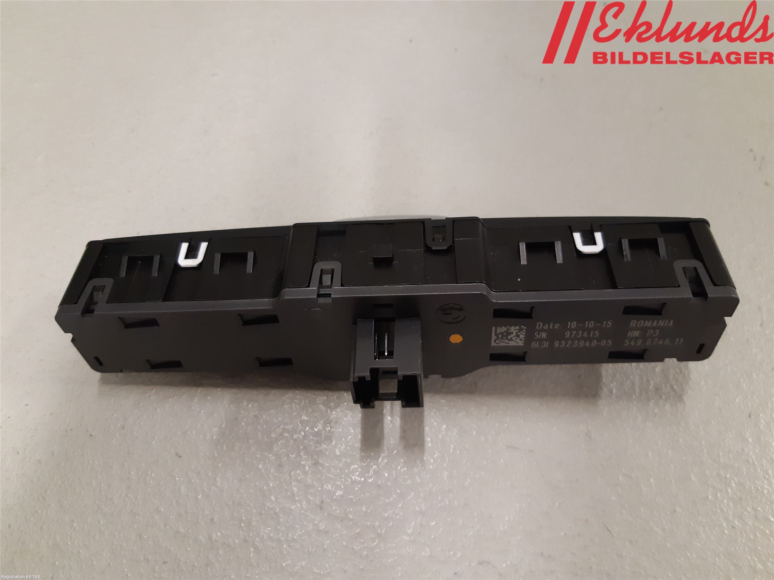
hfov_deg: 67.3
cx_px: 387
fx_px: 581
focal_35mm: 26
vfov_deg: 53.1
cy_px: 290
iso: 250
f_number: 1.7
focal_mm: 3.93
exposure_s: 1/50
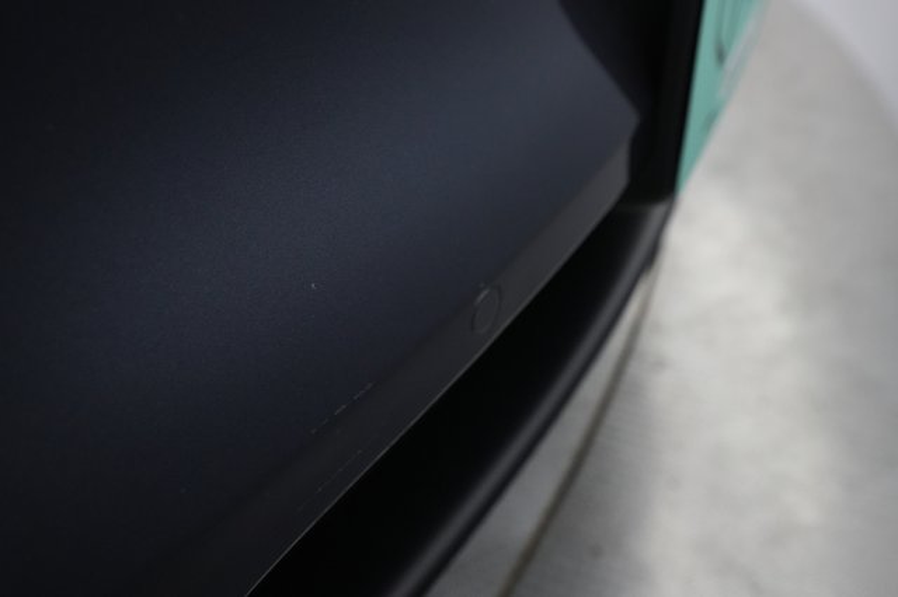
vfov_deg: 46.4
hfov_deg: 65.5
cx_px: 449
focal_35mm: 28
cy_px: 298
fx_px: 698
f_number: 5.6
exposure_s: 1/100
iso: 5000
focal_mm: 28
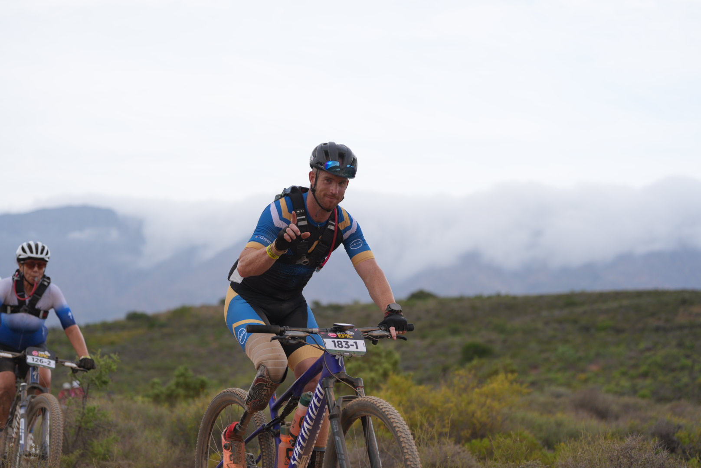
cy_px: 234
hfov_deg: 26.3
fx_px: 1500
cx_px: 350
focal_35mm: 77
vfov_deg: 17.7
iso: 250
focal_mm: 77
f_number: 2.8
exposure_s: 1/2500
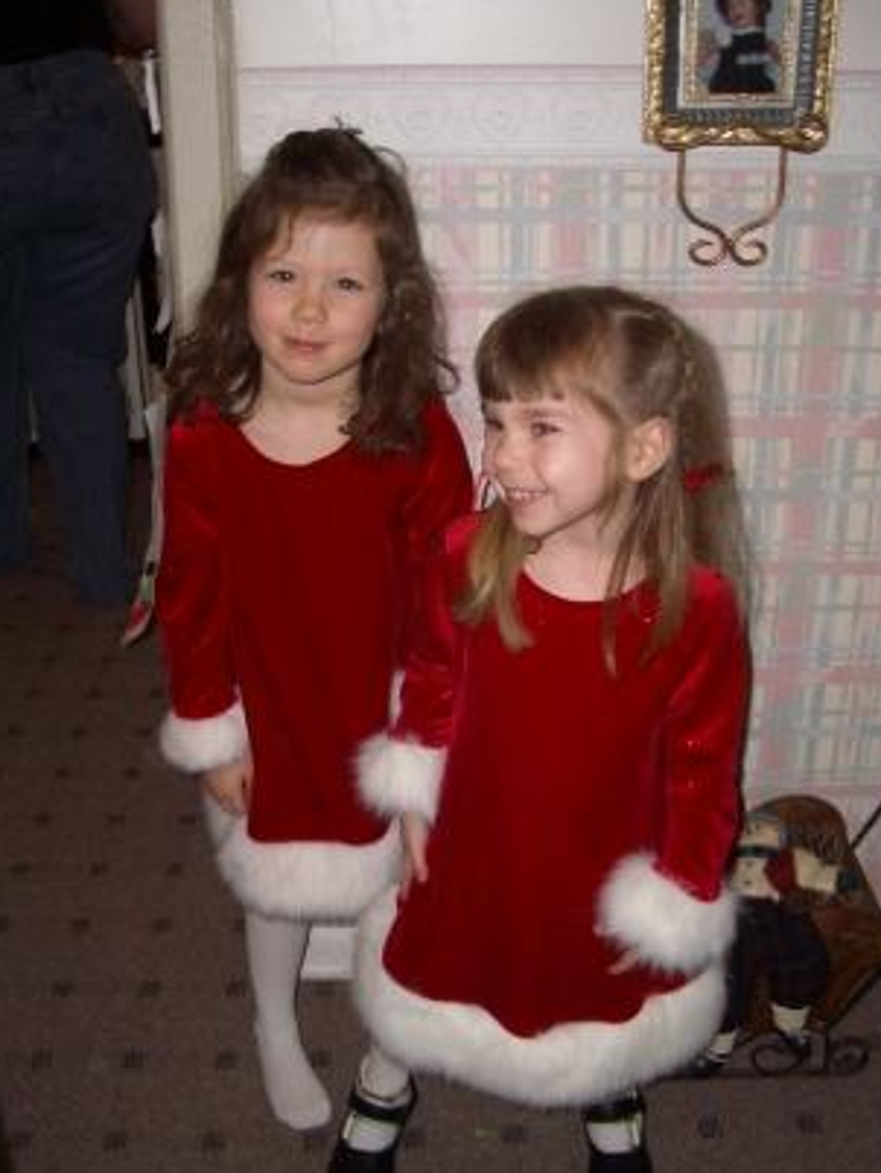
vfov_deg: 47.8
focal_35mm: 39
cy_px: 578
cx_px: 476
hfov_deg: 36.8
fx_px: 1322
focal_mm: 5.8
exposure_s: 1/60
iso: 100
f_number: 2.6
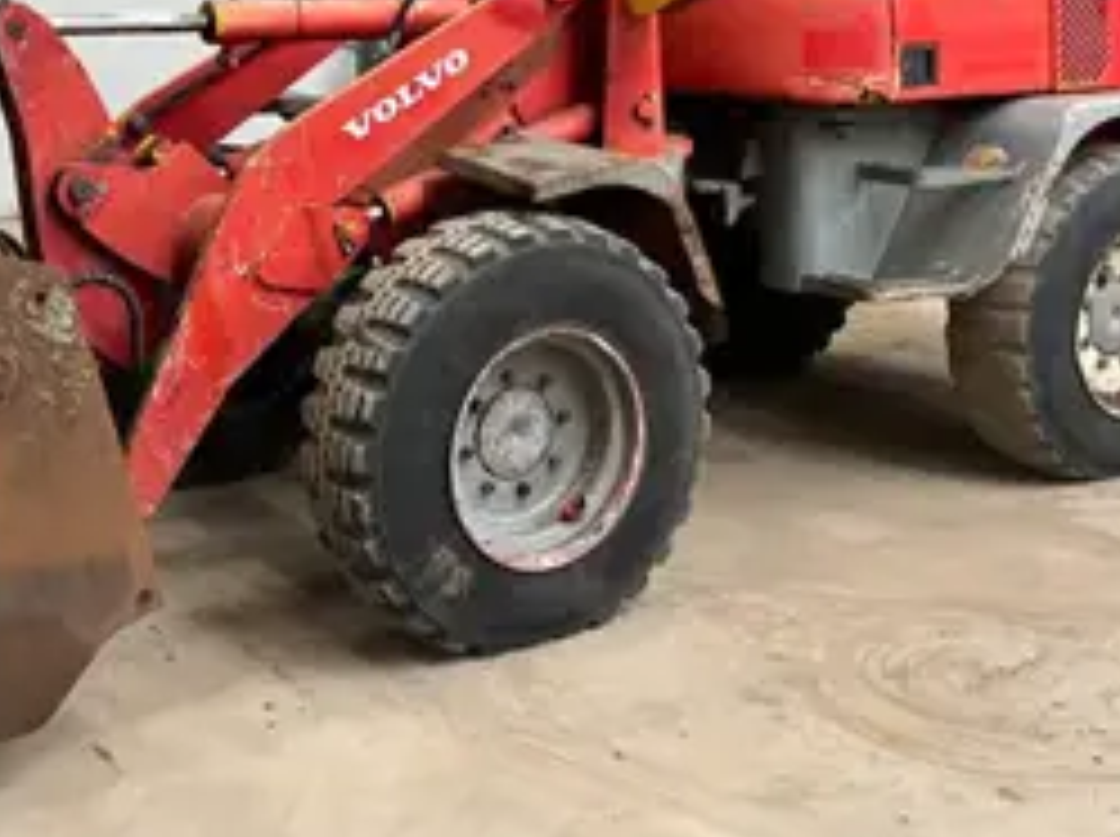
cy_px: 176
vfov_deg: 25.6
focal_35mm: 56
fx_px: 1809
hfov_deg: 34.1
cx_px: 369
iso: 125
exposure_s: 1/60
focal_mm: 3
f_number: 1.8
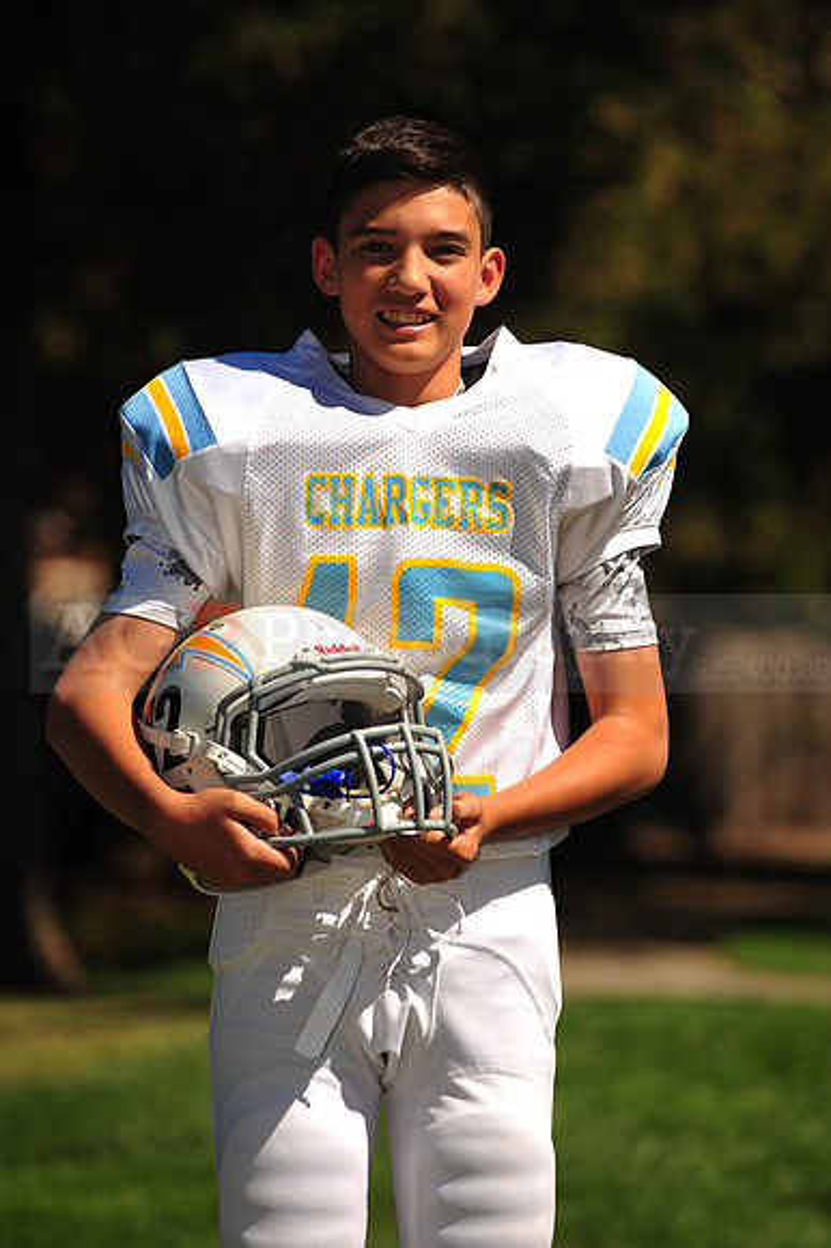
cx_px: 416
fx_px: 6933
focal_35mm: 200
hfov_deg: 6.9
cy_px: 624
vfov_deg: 10.3
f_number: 5
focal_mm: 200
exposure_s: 1/1000
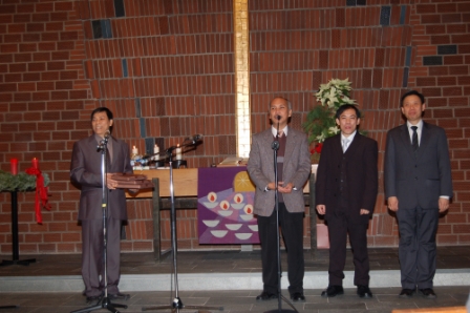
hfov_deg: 35.1
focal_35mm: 57
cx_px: 235
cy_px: 156
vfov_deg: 23.7
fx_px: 744
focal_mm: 38
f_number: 4.8
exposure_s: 1/60
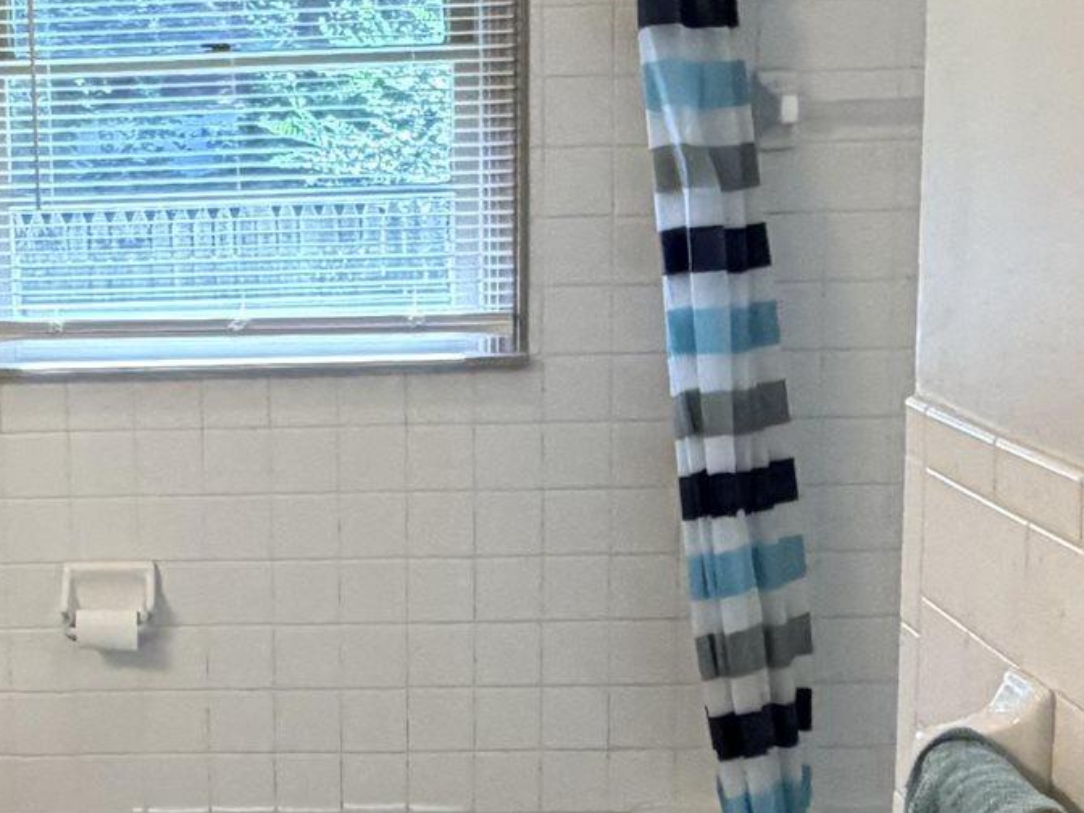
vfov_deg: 22.9
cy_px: 403
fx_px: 2004
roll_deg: +3.3
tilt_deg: -7.7
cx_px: 92
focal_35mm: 64
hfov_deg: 29.0
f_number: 2.2
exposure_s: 1/120
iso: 250
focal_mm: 2.22
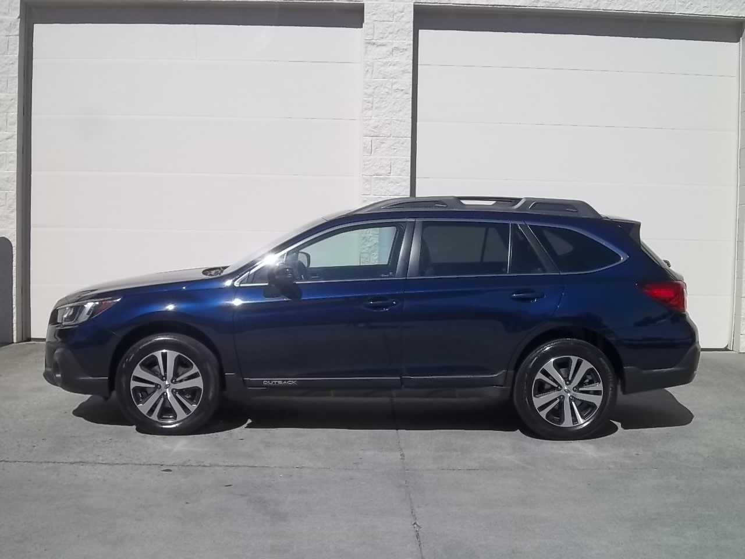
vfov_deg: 30.9
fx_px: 1012
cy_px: 280
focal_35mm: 47
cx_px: 372
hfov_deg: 40.4
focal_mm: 8.3
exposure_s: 1/200
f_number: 10.28
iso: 64
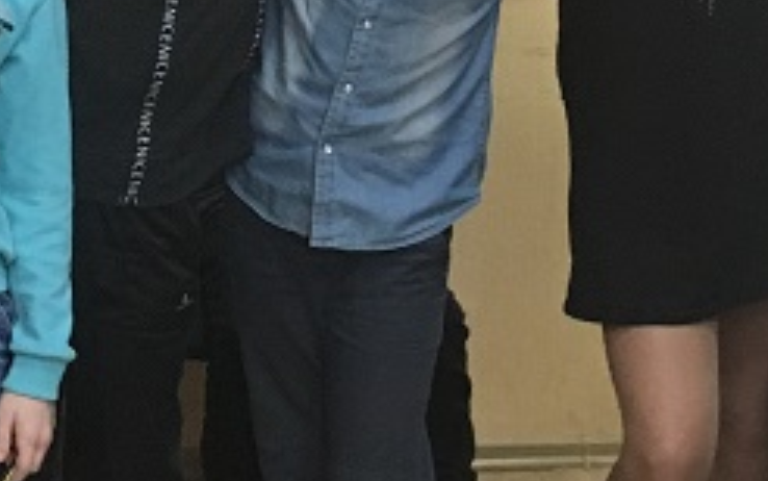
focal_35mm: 125
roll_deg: -2.6
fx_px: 2618
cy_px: 53
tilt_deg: -10.5
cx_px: 674
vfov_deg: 10.4
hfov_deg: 16.5
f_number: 2.2
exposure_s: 1/33
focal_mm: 4.15
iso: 200
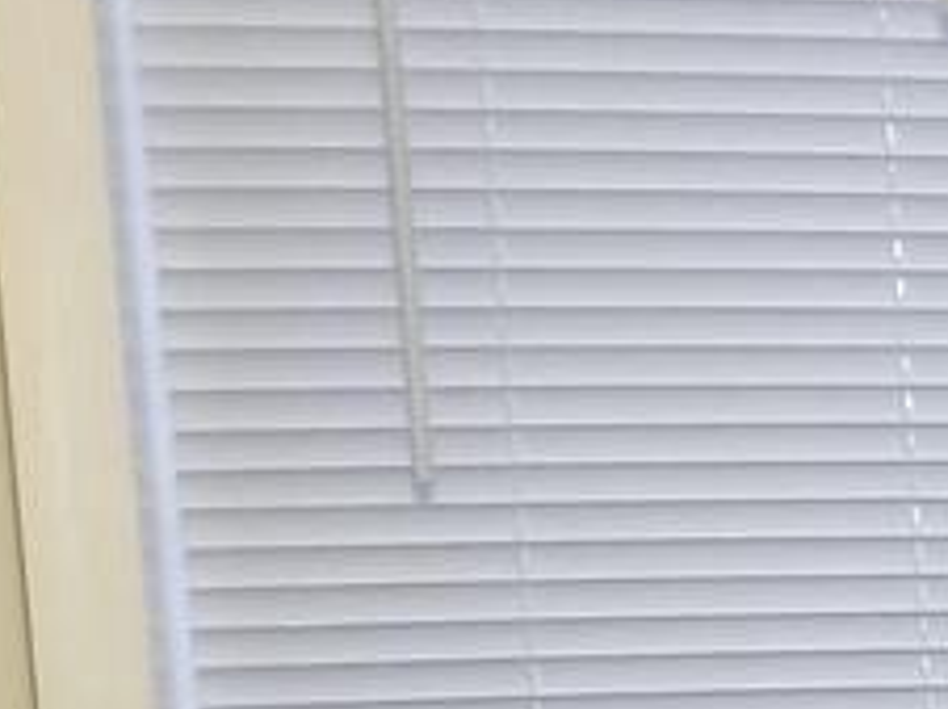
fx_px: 4541
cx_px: 2626
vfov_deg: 8.4
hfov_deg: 9.8
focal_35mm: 166
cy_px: 1464
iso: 200
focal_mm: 4.25
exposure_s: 1/40
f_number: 1.7
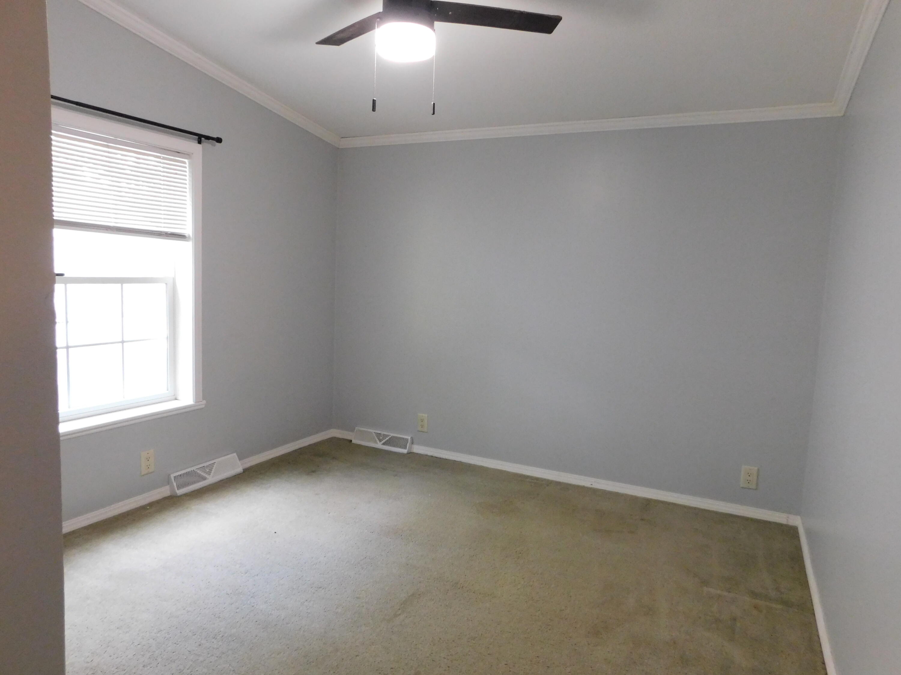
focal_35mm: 23
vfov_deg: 58.9
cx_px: 450
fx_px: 599
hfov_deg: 73.9
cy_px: 338
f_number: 3
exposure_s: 1/30
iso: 560
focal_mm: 4
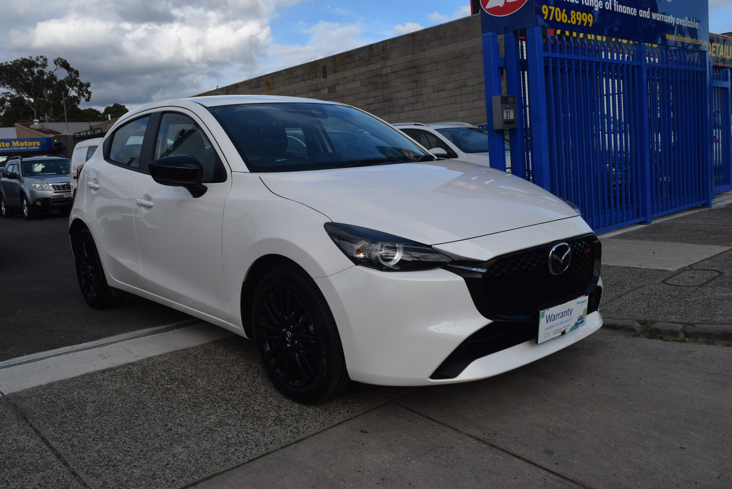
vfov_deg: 41.8
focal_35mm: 32
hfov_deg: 59.5
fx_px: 641
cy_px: 244
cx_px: 366
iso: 200
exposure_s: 1/400
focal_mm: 21
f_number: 10
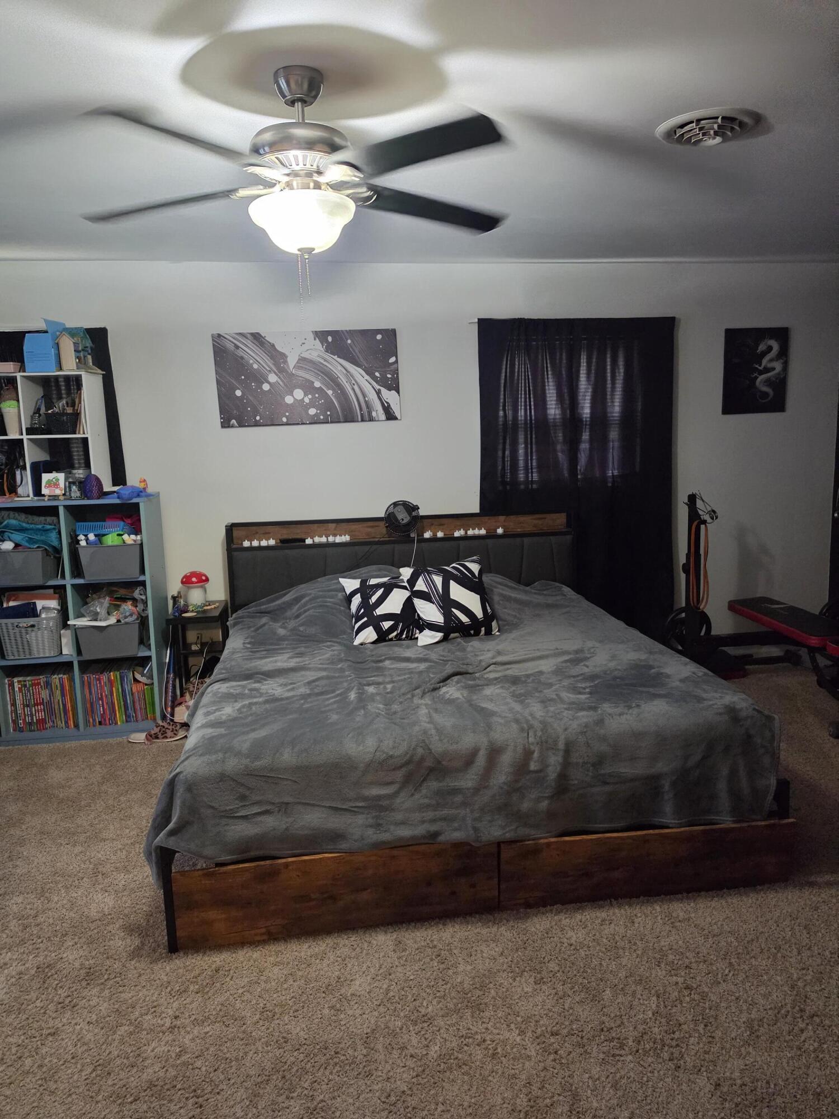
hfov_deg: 58.9
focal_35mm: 23
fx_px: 743
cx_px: 420
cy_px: 560
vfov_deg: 73.9
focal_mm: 6.5
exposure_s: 1/120
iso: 1000
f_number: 1.4
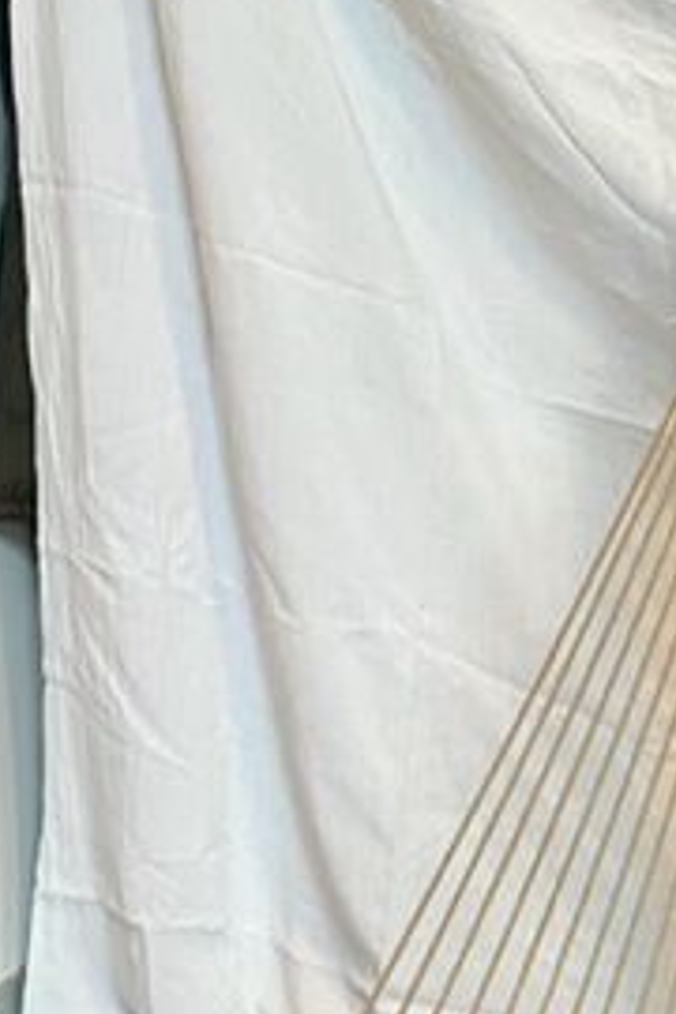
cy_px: 905
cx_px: 875
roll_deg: -0.4
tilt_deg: -18.4
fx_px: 1803
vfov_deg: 30.1
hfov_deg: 19.6
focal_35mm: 64
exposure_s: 1/50
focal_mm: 5.1
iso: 400
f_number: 1.6
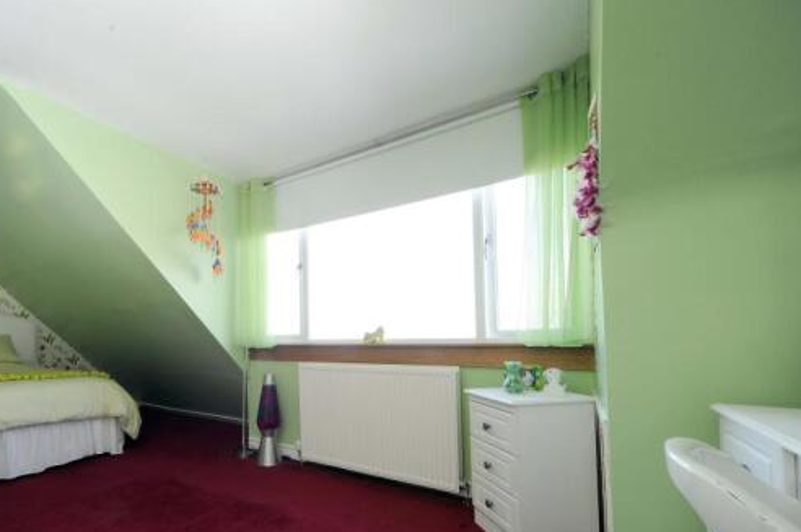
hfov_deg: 94.9
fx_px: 356
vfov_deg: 72.8
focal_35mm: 16
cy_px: 322
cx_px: 303
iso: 1000
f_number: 11
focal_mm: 12
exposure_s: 1/40
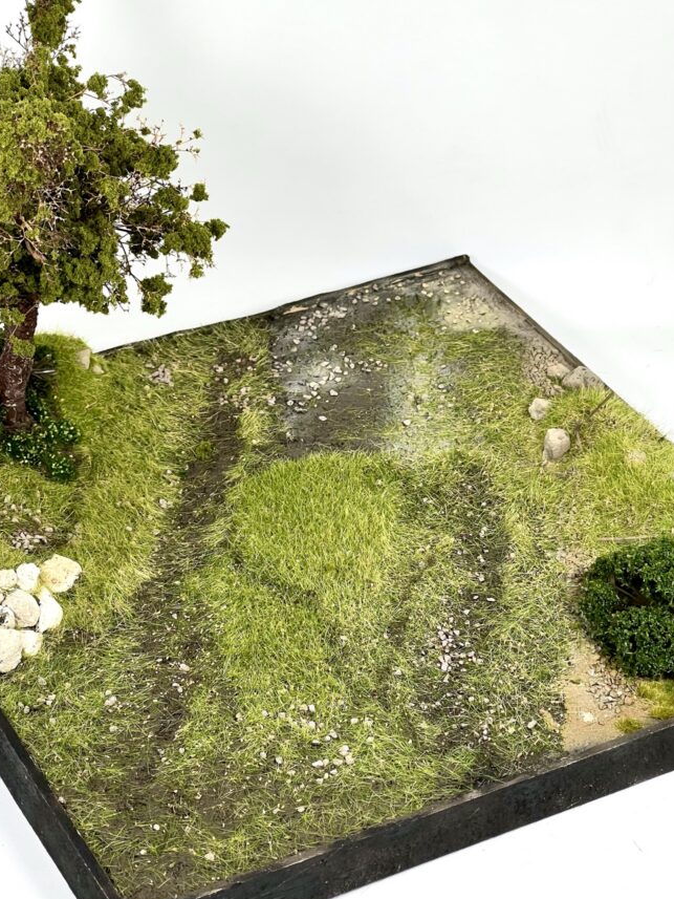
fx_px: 2388
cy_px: 436
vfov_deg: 21.3
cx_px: 310
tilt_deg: -33.4
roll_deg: +0.3
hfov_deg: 16.1
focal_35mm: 92
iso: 32
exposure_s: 1/157
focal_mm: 9
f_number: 2.8
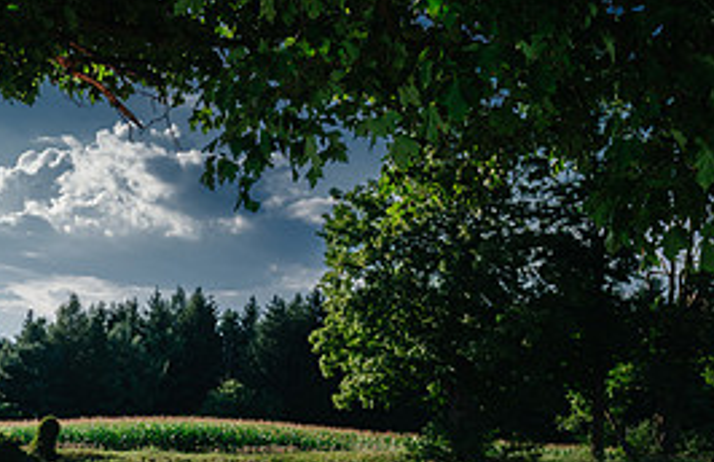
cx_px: -53
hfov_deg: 24.3
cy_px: 441
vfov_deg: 16.6
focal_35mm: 79
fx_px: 1552
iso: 100
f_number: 5.6
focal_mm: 42.5
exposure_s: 1/125
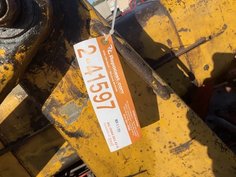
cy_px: 88
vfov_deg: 48.2
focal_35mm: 29
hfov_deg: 61.7
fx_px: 198
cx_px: 118
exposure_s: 1/2227
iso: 25
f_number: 1.8
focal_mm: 3
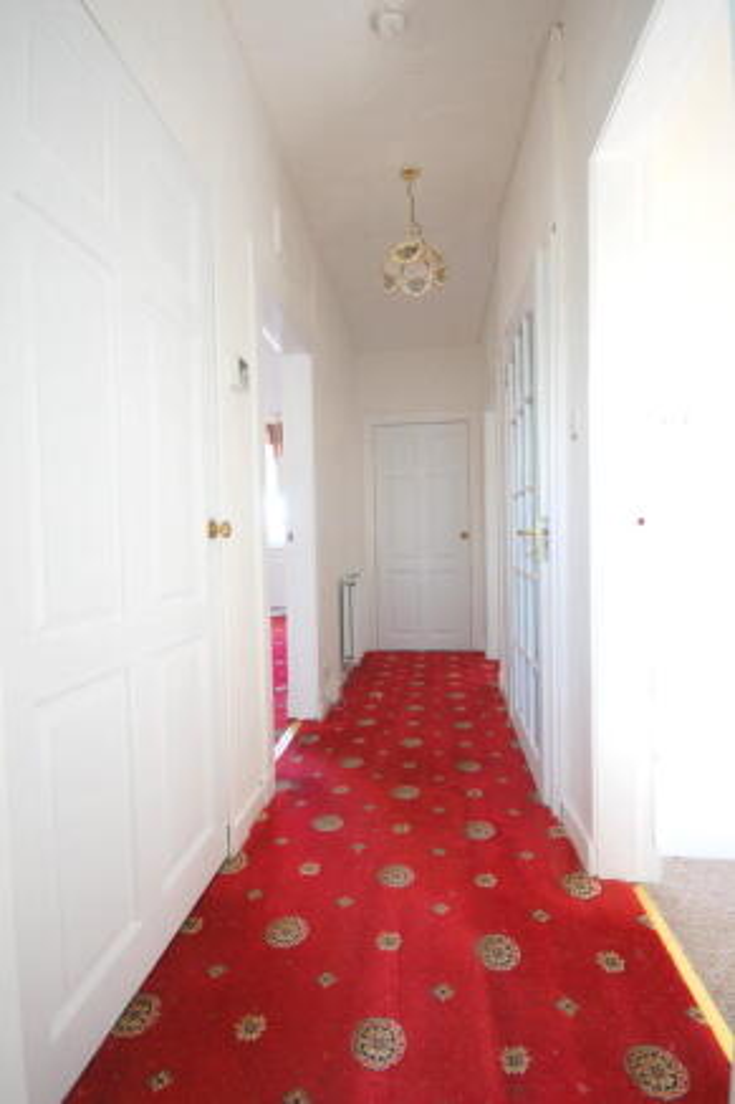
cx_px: 368
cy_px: 552
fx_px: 460
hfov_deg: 77.3
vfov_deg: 100.4
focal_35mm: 15
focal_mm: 10
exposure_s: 1/40
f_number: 4
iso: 400
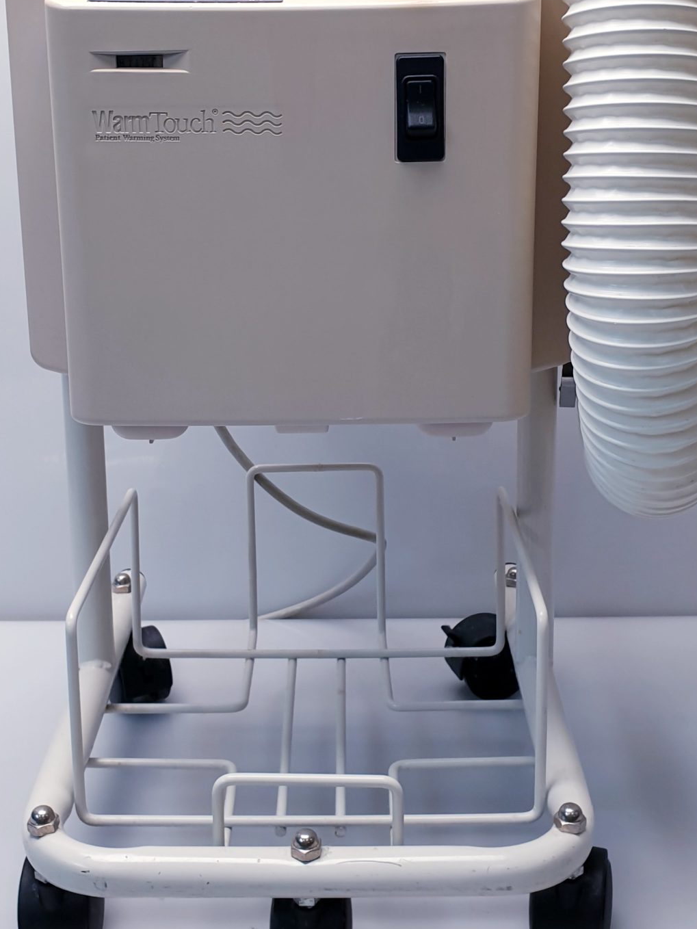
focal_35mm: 49
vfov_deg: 38.6
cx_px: 334
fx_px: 1315
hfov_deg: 29.7
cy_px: 329
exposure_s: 1/50
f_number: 2.4
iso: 50
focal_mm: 4.3
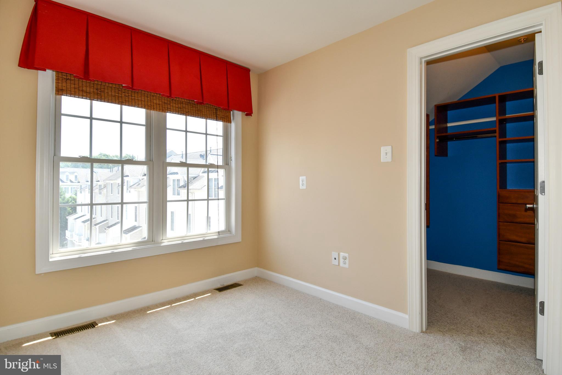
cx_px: 281
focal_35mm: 18
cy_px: 188
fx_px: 281
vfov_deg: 67.4
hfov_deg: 90.0
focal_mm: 12
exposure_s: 1/125
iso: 200
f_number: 5.6
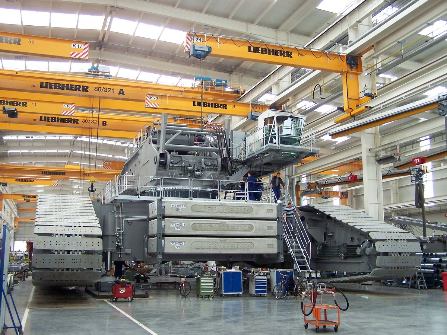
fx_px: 491
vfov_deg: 37.7
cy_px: 168
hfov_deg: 49.0
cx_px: 224
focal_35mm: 38
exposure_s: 1/60
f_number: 2.8
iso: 320
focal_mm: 6.3
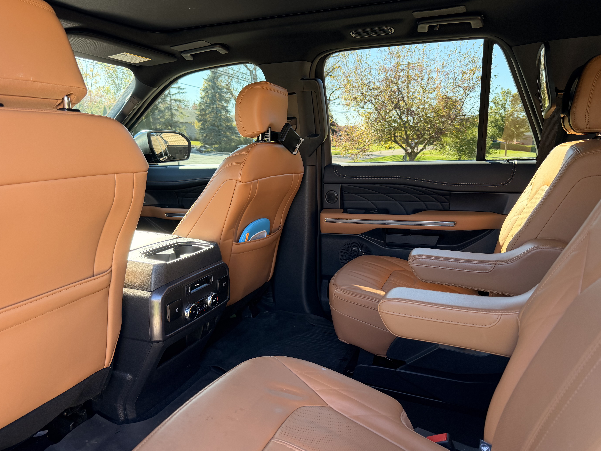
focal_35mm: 25
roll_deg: -0.1
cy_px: 223
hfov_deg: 69.4
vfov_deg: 54.9
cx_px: 301
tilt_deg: -13.0
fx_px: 434
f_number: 1.78
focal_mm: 6.76
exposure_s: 1/176
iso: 200
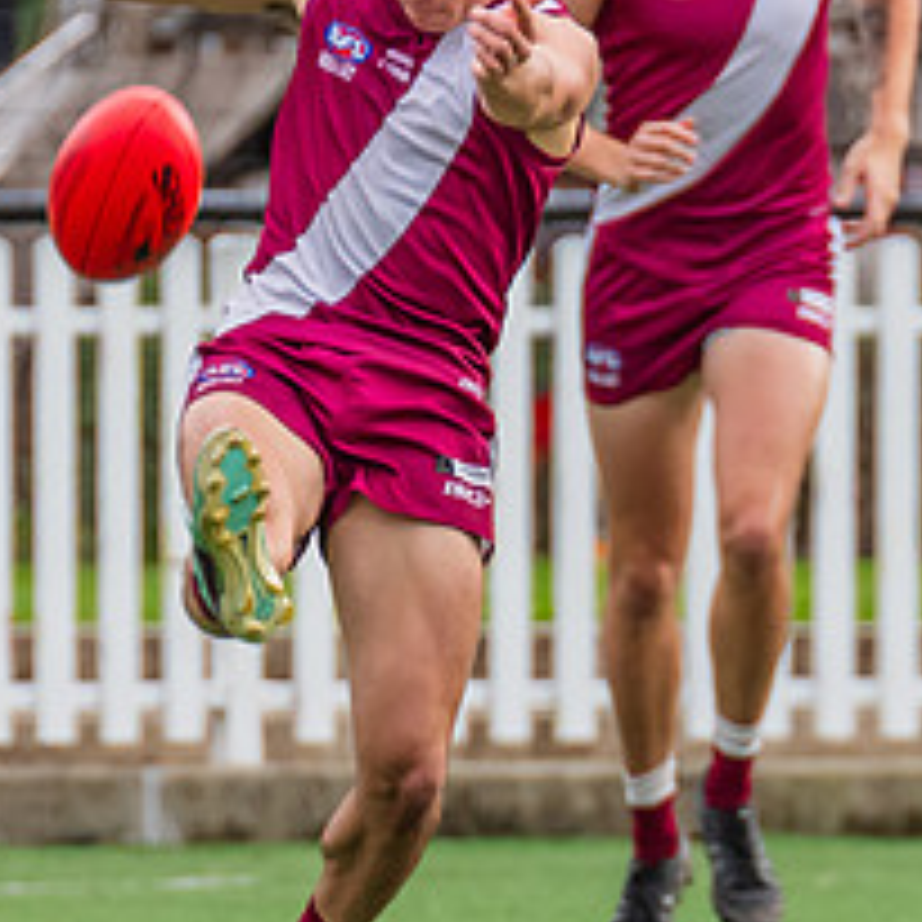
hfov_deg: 0.9
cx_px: 362
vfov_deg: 0.9
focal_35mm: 1865
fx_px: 56200
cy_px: 632
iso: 800
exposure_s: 1/1250
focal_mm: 420
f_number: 5.6
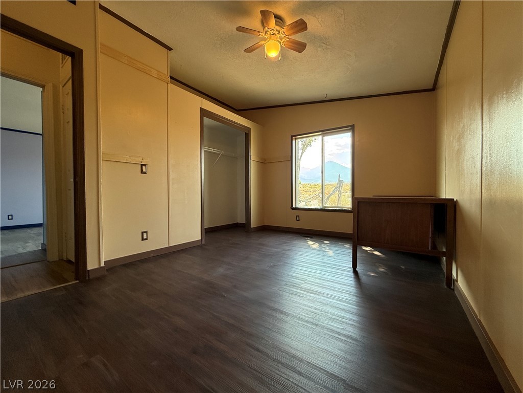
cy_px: 196
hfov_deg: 102.1
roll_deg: -0.3
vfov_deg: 85.7
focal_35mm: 14
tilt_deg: -0.6
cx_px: 262
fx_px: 212
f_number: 2.2
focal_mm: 2.22
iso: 160
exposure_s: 1/120
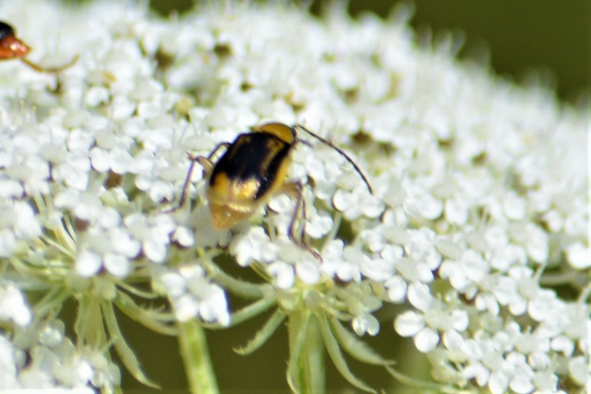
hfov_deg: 4.6
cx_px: 296
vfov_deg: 3.1
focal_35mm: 450
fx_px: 7389
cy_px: 197
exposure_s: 1/320
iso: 100
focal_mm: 300
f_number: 8
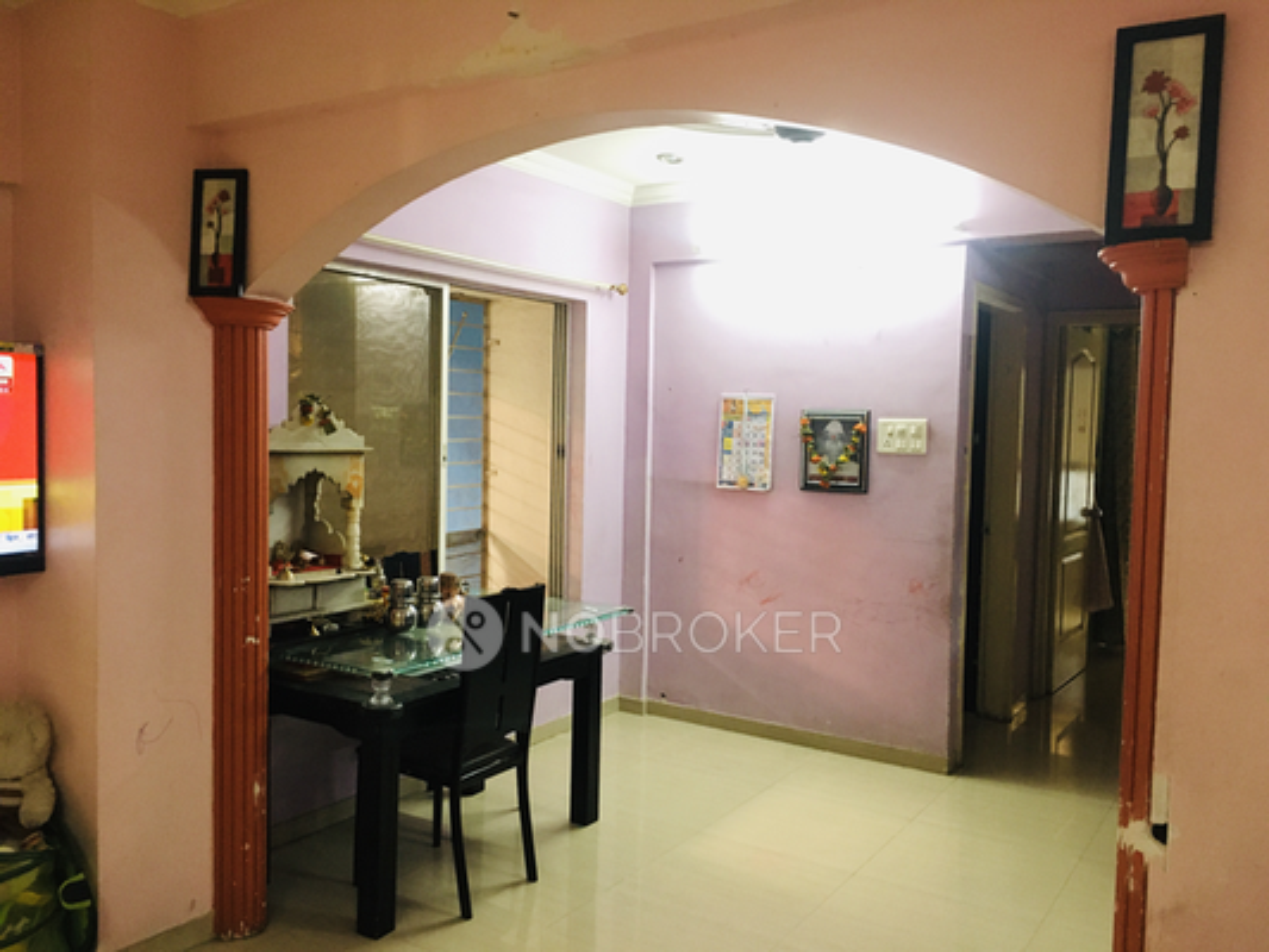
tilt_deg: -3.8
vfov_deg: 48.2
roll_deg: -1.3
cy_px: 476
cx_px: 634
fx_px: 1063
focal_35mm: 29
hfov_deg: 61.6
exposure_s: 1/25
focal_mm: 4.15
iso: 200
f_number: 2.2
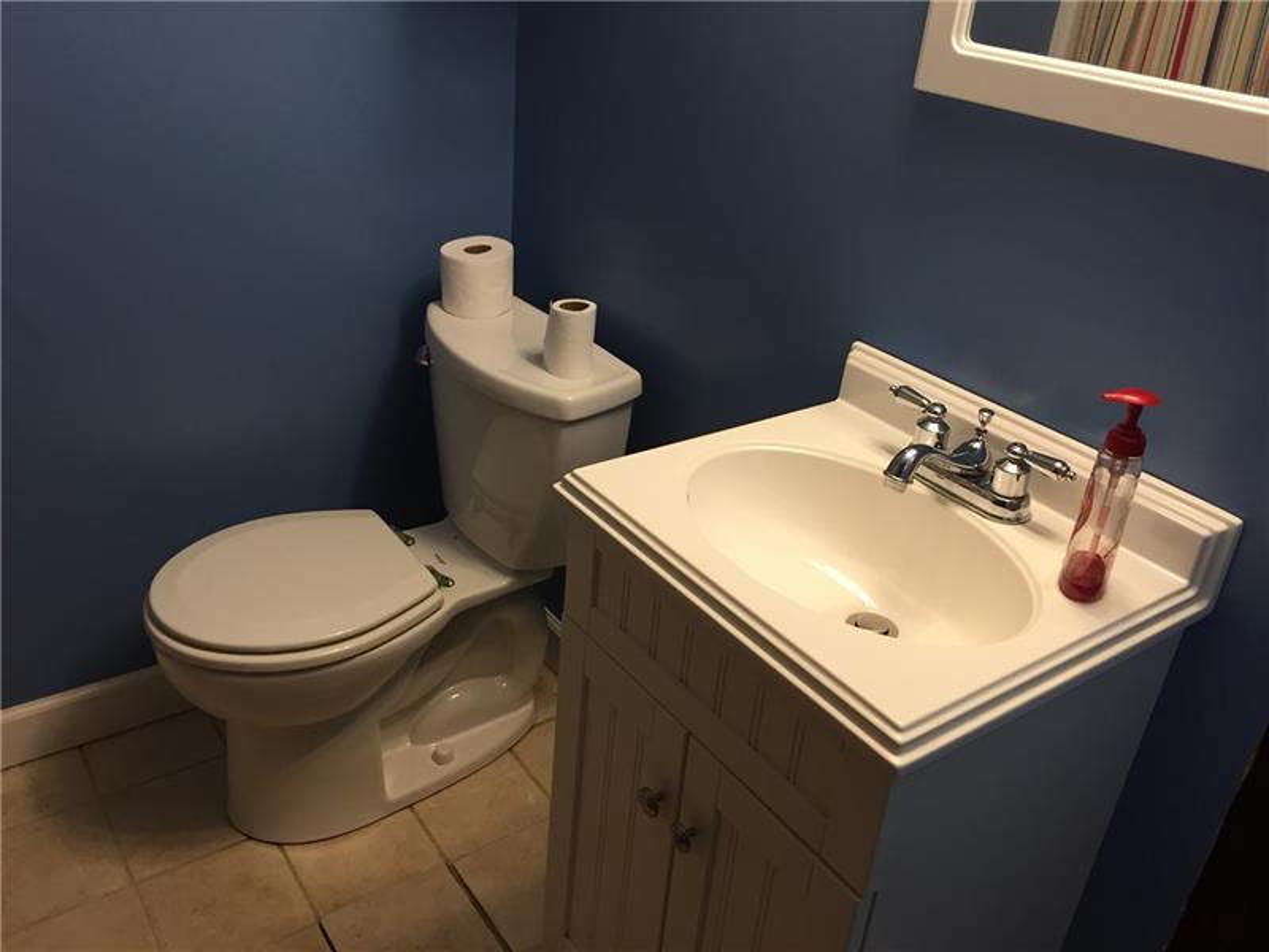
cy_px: 476
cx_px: 634
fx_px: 1063
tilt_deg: -28.6
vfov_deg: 48.2
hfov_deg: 61.7
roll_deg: -5.9
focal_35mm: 29
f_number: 2.2
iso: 40
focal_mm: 4.15
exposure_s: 1/30
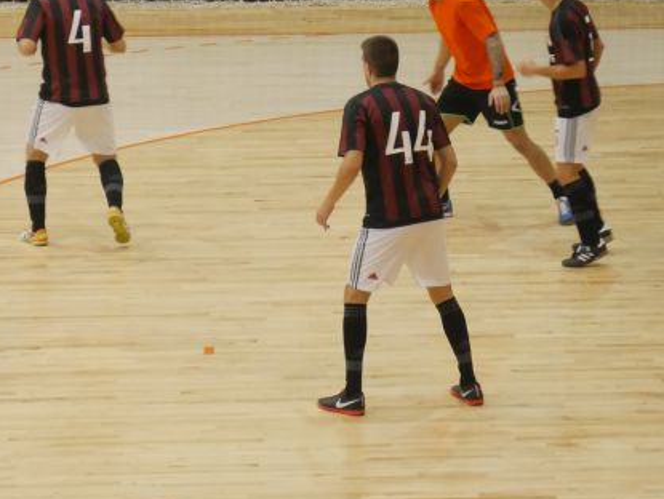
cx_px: 387
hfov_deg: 10.6
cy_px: 61
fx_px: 3571
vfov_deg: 8.0
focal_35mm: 186
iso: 3200
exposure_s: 1/80
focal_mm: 42
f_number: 5.6
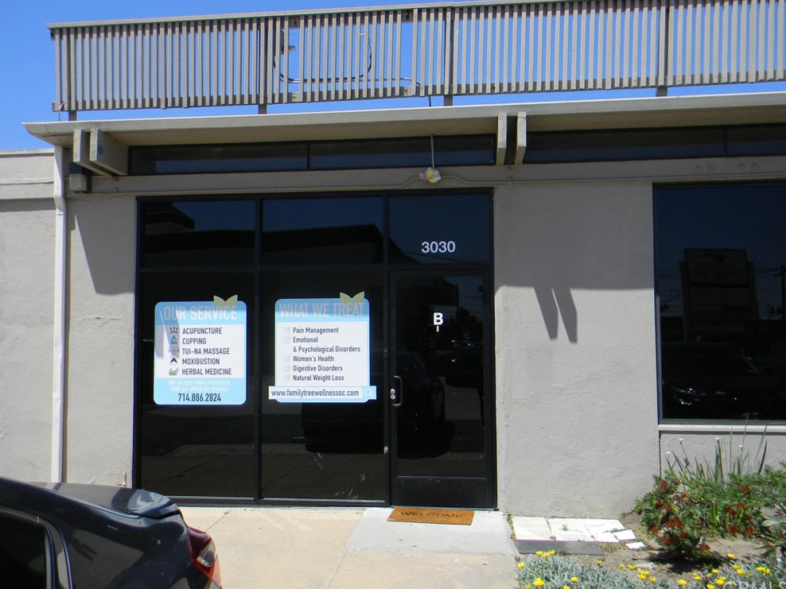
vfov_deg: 48.2
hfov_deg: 61.6
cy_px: 295
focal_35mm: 29
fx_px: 658
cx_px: 406
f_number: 3.5
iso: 80
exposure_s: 1/868
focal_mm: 5
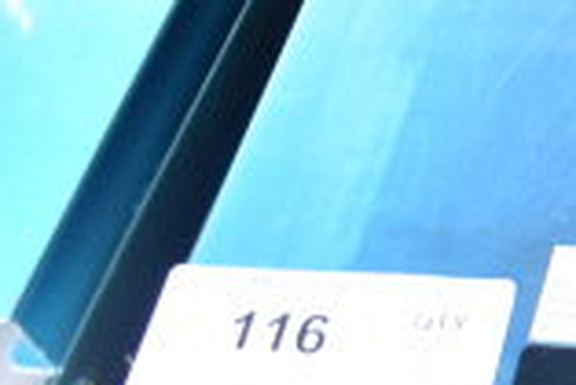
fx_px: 1682
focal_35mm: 105
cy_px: 42
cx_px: 1082
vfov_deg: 13.0
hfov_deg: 16.0
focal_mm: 18
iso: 280
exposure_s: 1/30
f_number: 3.5
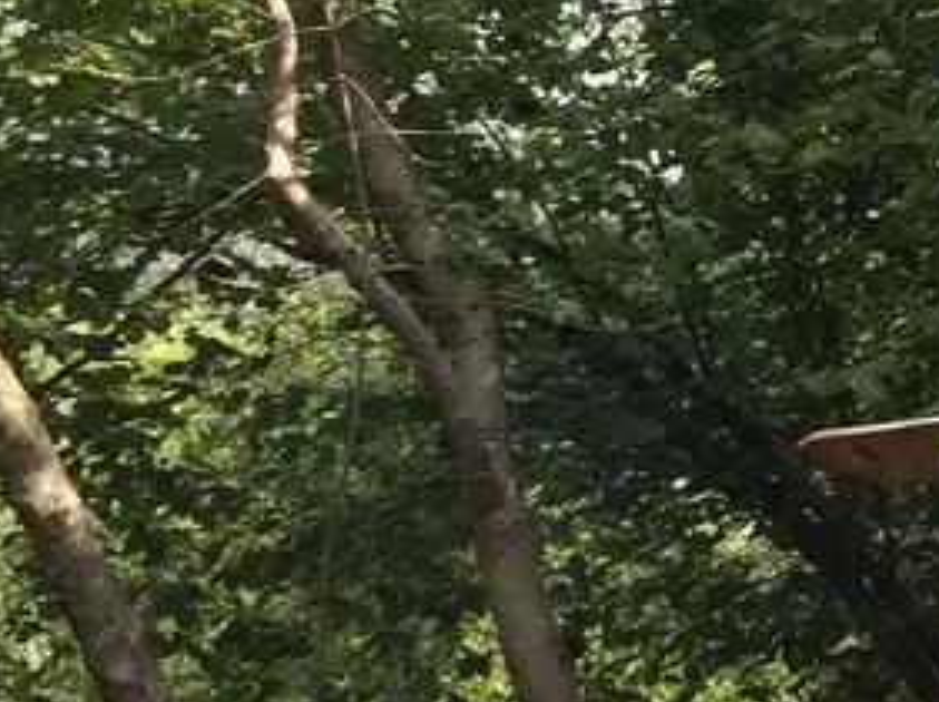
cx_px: 1494
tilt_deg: +12.7
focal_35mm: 124
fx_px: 3359
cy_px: 211
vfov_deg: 11.9
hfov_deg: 14.6
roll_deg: -6.7
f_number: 2.2
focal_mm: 4.15
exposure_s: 1/391
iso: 32
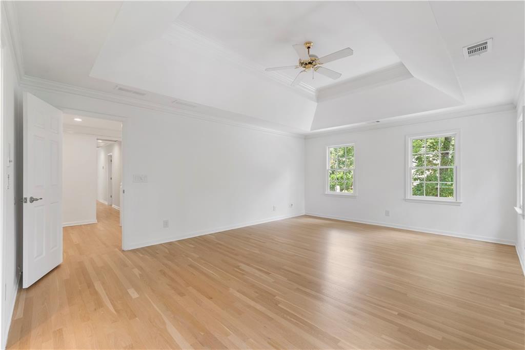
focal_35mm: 15
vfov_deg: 77.3
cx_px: 262
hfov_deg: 100.4
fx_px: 219
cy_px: 175
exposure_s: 1/60
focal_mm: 10
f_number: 8
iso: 250
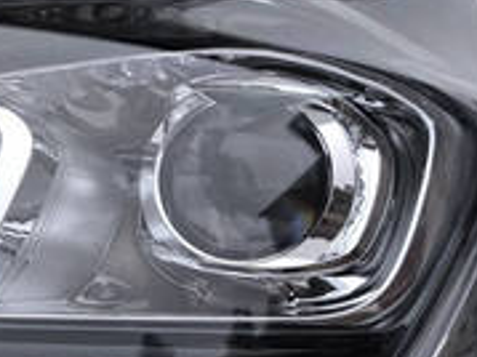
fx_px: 1060
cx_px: -51
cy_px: 160
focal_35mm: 77
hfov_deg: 23.7
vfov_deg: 19.1
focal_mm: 6.14
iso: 50
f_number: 1.65
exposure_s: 1/154
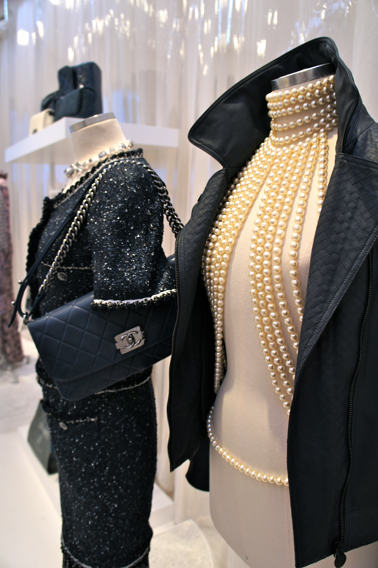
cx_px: 189
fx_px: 426
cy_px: 284
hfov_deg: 47.9
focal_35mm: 27
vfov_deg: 67.4
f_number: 3.5
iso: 200
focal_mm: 18
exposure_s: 1/30
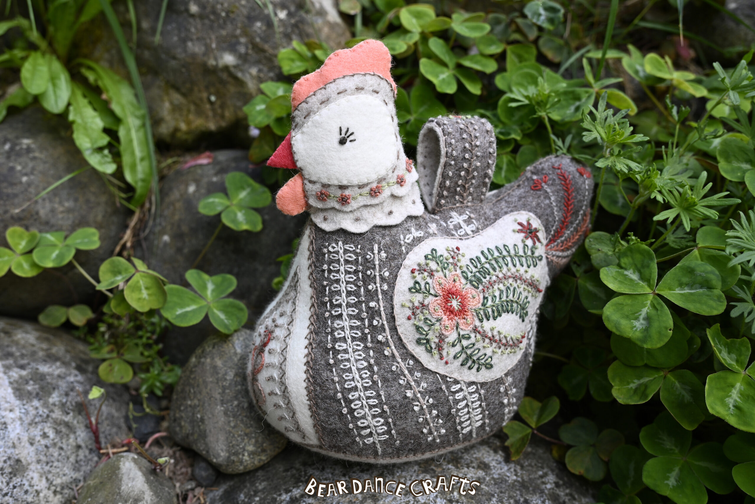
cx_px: 378
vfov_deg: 38.9
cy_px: 252
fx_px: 713
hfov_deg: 55.8
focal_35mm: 34
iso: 200
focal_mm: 34
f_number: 4.5
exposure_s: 1/250
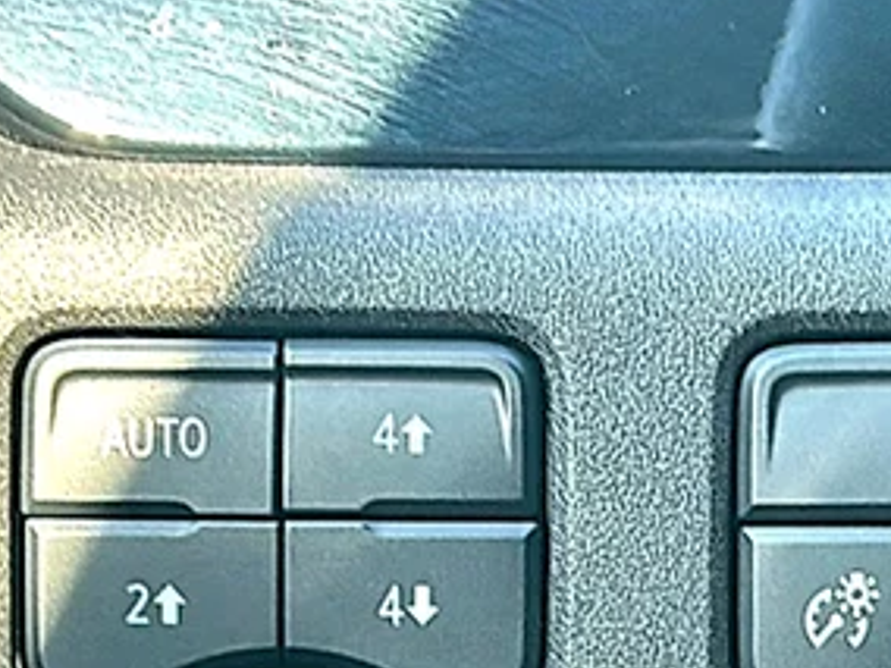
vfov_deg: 15.1
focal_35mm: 96
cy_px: 679
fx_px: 2471
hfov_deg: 20.4
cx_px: 571
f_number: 1.78
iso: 50
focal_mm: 6.86
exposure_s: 1/48
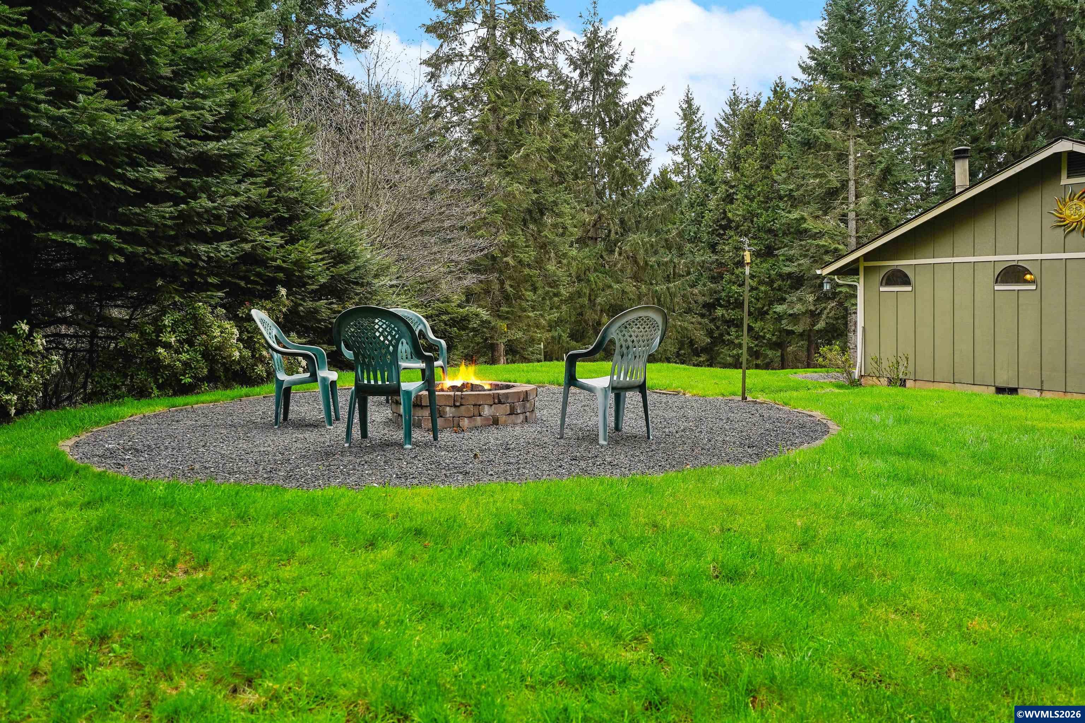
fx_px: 874
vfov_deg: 45.0
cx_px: 542
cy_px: 362
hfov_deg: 63.7
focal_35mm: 29
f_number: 4.5
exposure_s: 1/1000
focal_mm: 29
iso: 800
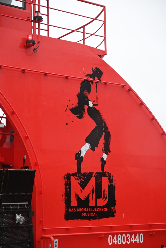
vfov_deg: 27.0
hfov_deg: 18.2
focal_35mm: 75
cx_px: 83
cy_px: 124
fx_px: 517
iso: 400
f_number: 4
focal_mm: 75
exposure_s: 1/250
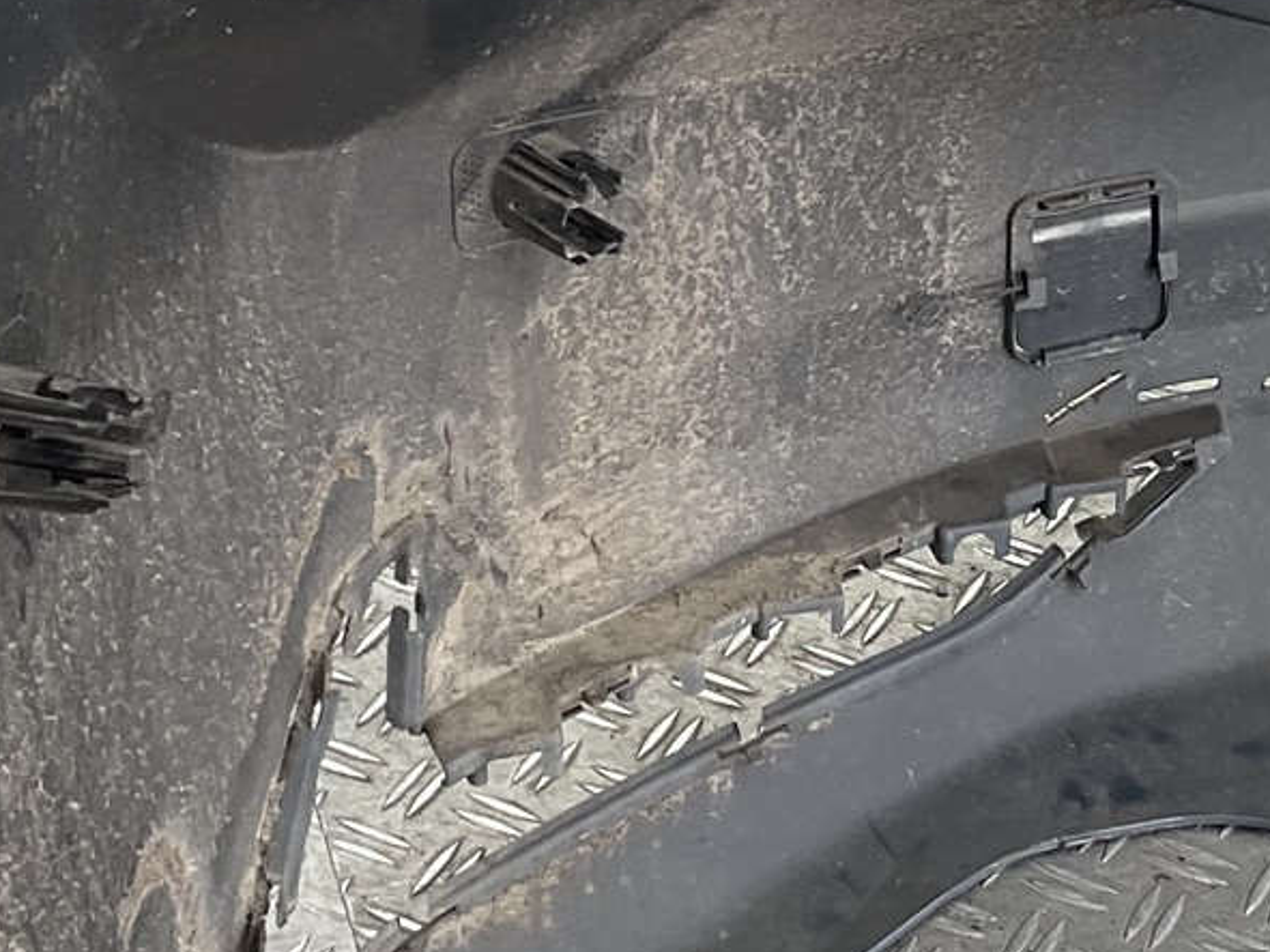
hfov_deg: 19.6
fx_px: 3631
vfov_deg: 14.9
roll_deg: -10.7
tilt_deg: -33.8
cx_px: 1040
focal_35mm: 99
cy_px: 269
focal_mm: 3
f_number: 1.8
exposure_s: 1/100
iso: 20
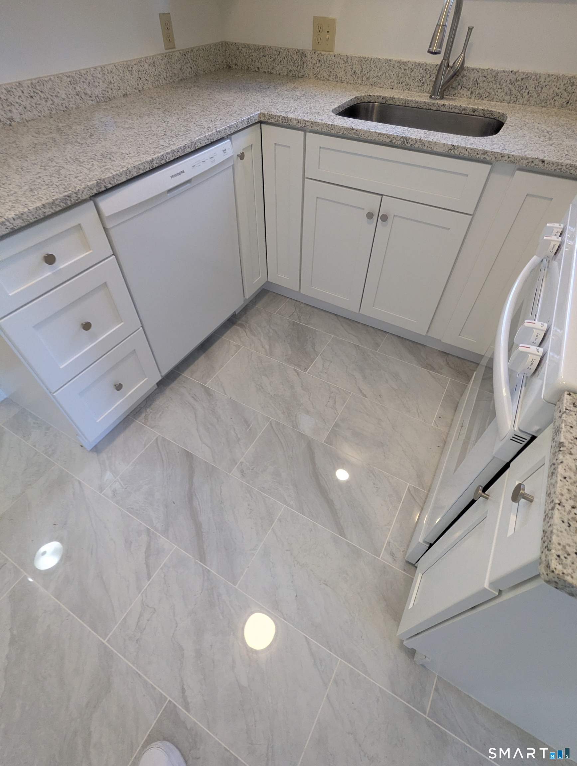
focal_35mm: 16
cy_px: 383
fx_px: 355
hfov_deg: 78.3
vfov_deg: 94.4
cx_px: 288
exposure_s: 1/60
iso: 116
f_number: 2.2
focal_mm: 2.35
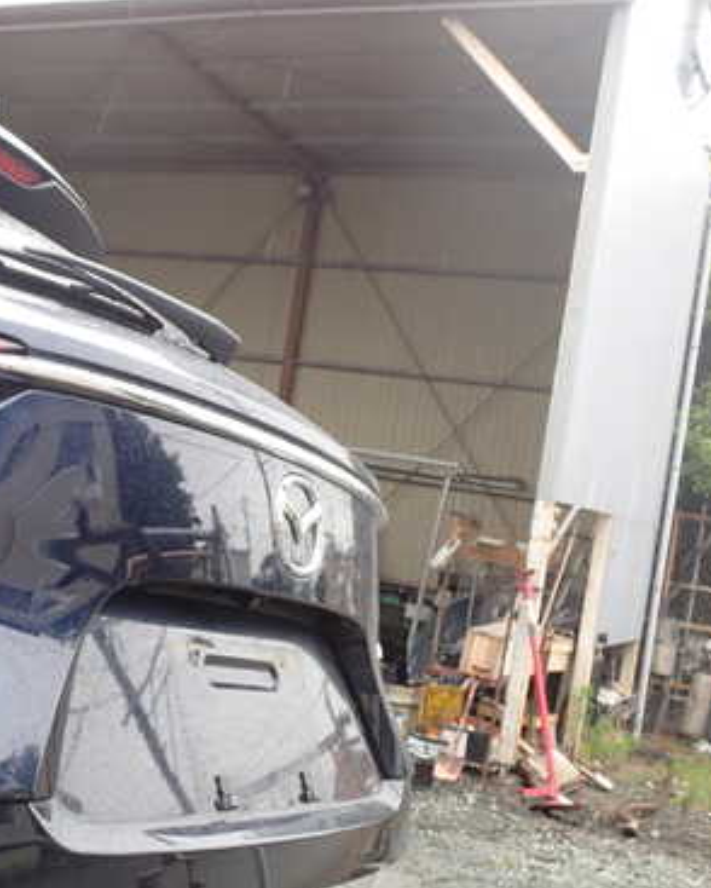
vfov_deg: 36.6
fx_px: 1340
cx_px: 2
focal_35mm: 51
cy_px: 484
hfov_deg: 28.0
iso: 100
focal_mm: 5.79
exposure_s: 1/80
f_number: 3.2
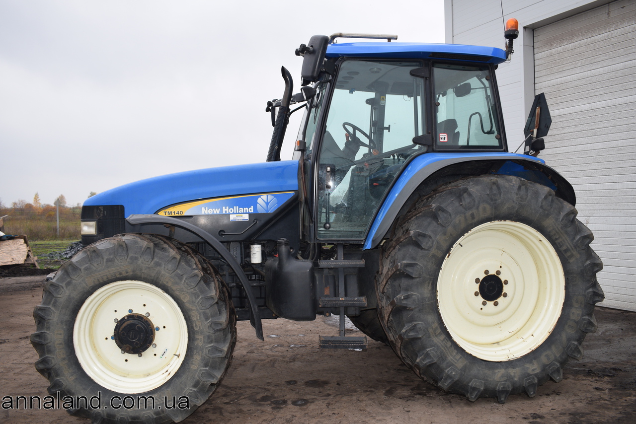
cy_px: 212
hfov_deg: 57.2
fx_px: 583
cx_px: 318
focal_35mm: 33
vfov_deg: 40.0
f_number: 5.6
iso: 250
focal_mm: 22
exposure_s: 1/125
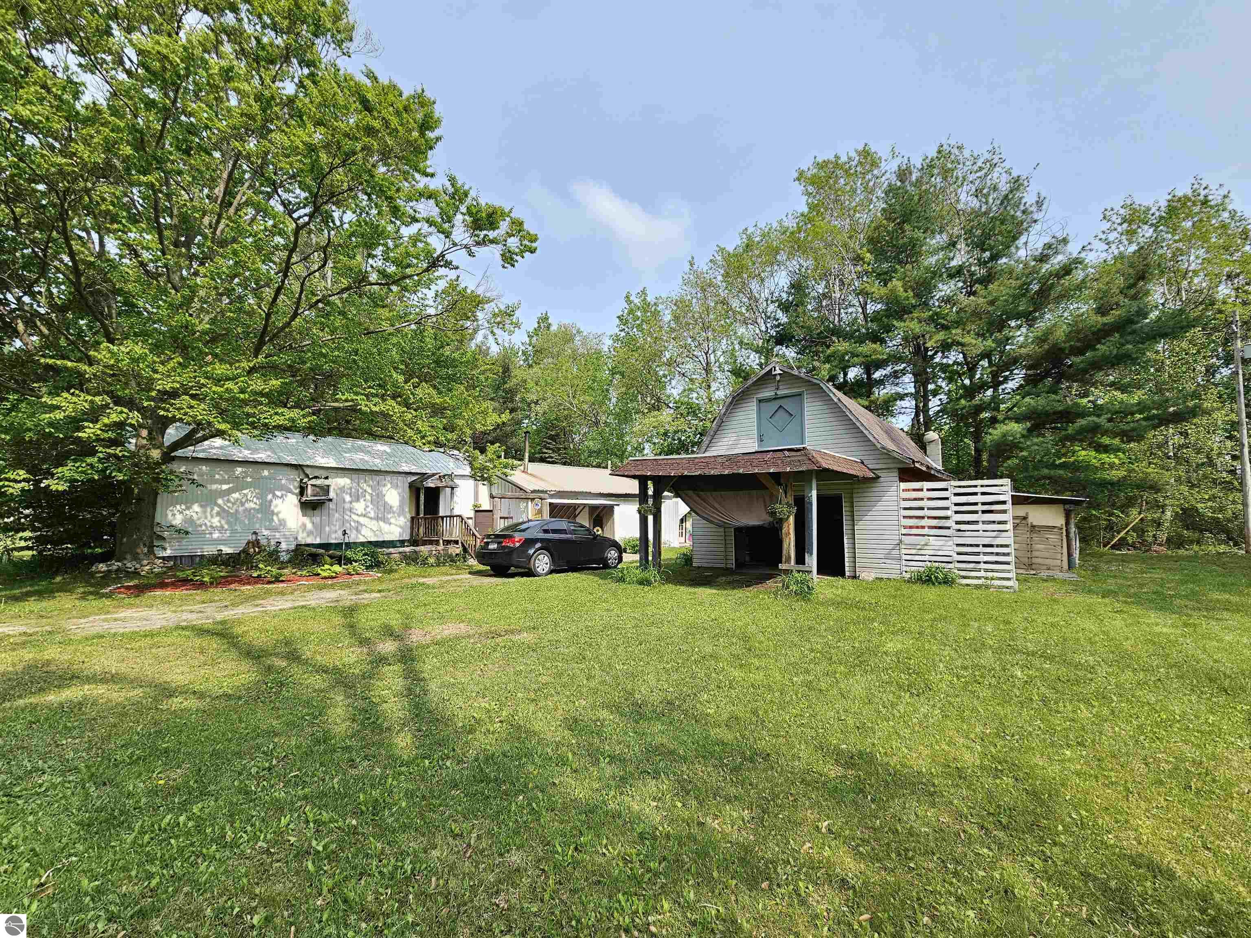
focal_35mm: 13
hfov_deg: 106.2
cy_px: 469
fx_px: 470
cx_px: 626
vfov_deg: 89.9
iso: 50
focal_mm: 2.2
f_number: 2.2
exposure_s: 1/720
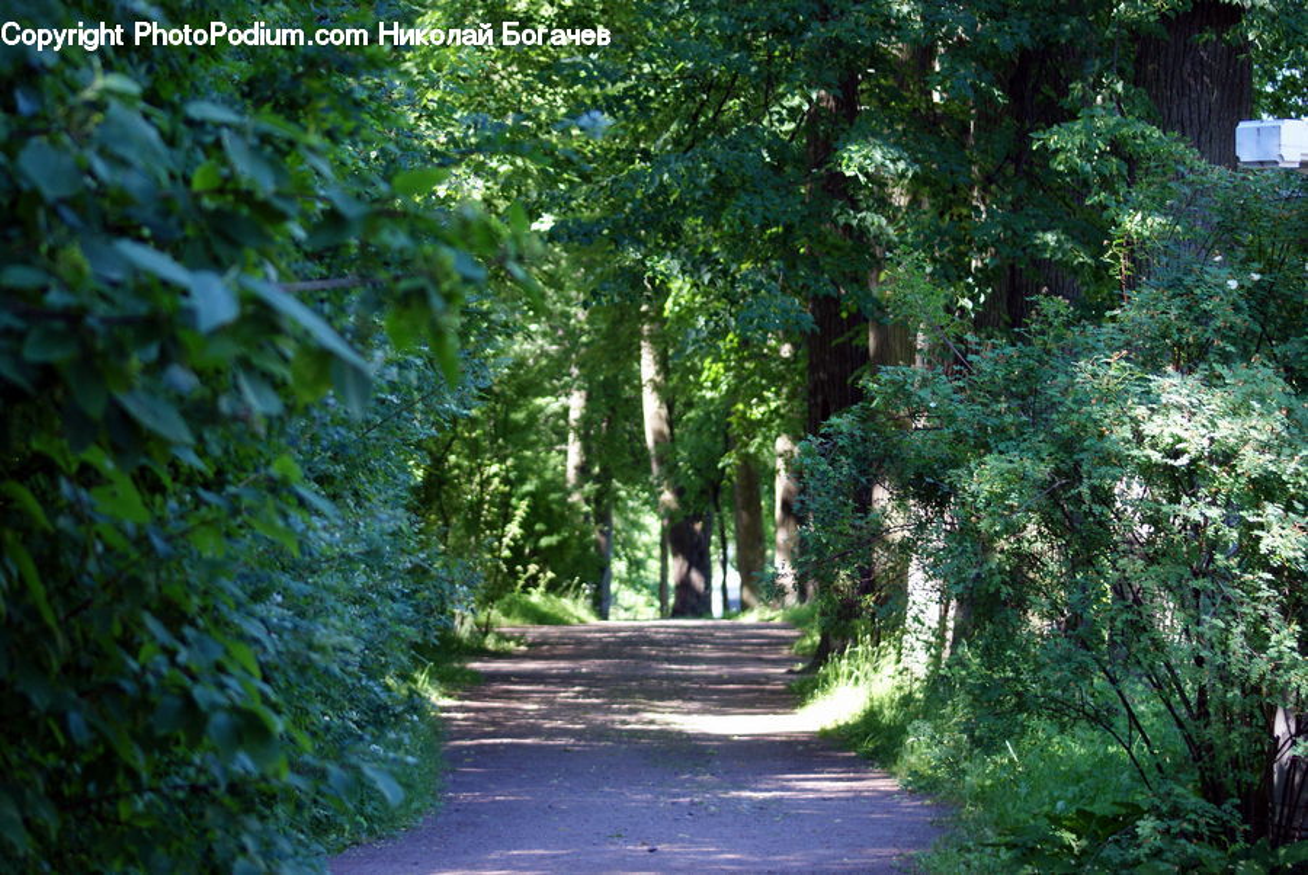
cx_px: 654
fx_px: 4091
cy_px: 438
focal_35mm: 112
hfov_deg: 18.2
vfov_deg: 12.2
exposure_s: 1/125
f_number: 4.5
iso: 400
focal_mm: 75
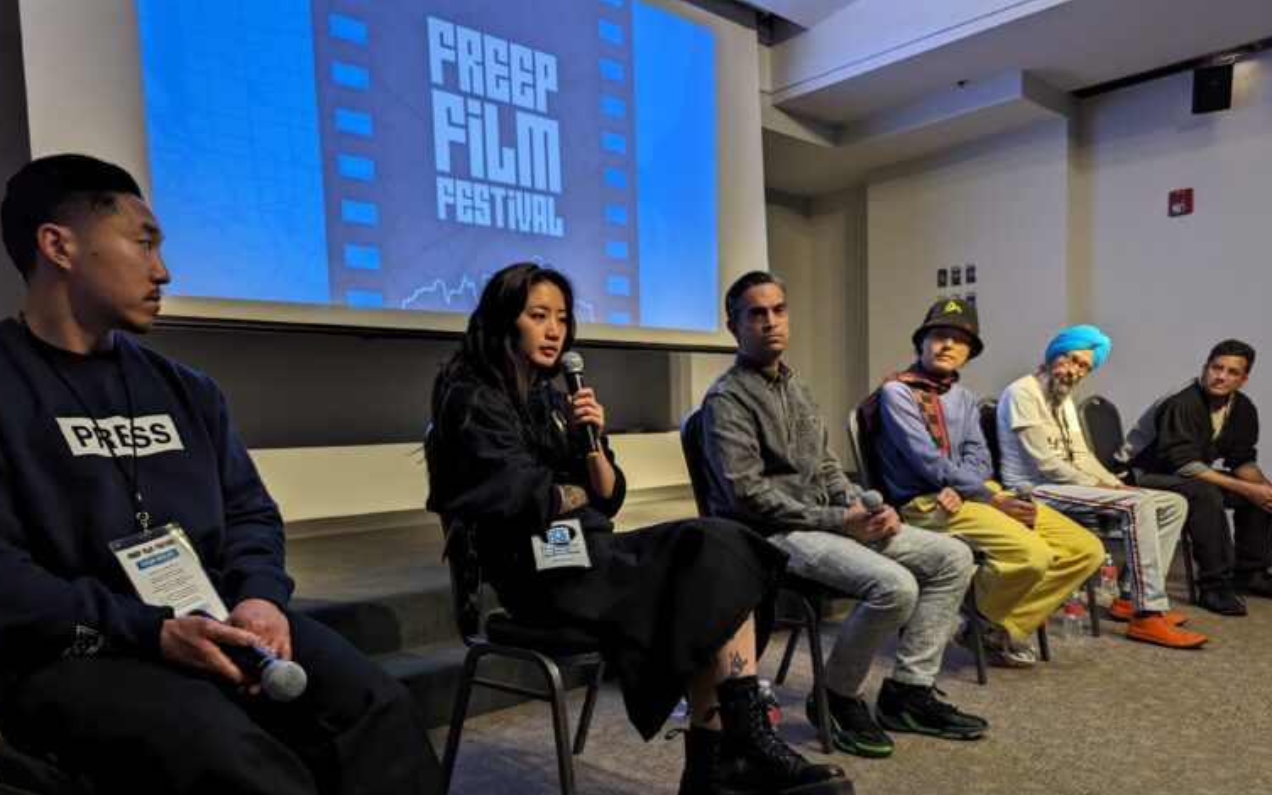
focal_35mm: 26
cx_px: 626
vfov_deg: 47.2
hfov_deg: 70.4
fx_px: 901
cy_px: 487
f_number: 1.85
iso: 442
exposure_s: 1/60
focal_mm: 6.81
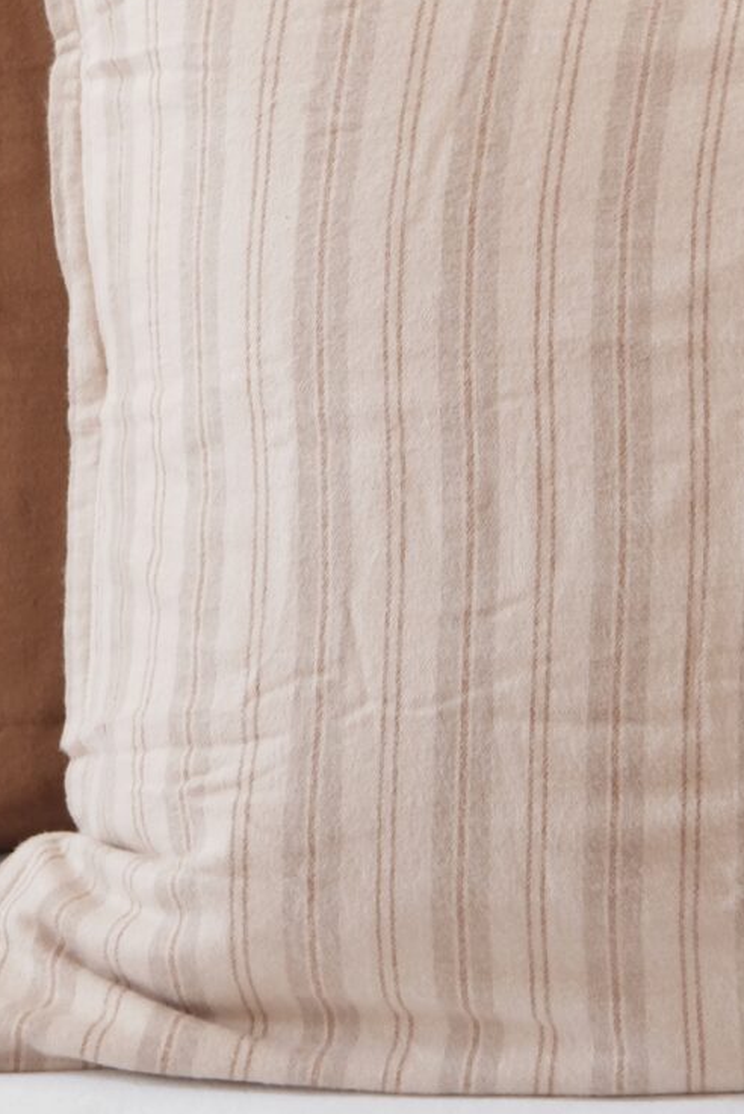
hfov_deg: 7.4
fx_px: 5698
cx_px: 743
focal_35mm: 184
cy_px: 200
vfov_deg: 11.1
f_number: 4
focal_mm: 35
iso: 1600
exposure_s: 1/52
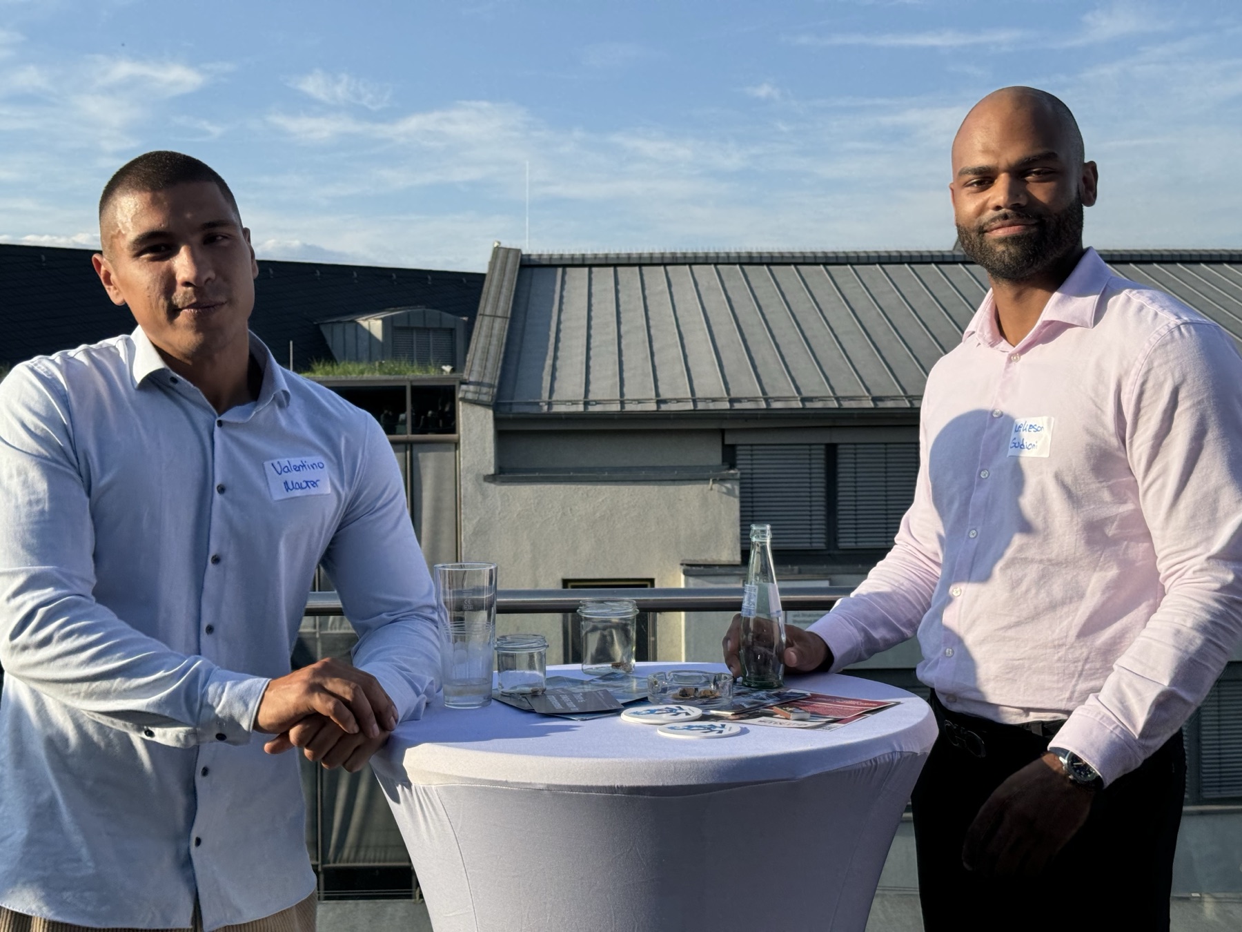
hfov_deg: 39.7
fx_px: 1722
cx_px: 621
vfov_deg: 30.3
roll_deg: +0.7
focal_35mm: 48
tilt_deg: -1.5
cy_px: 466
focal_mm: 6.76
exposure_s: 1/2959
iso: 64
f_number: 1.78
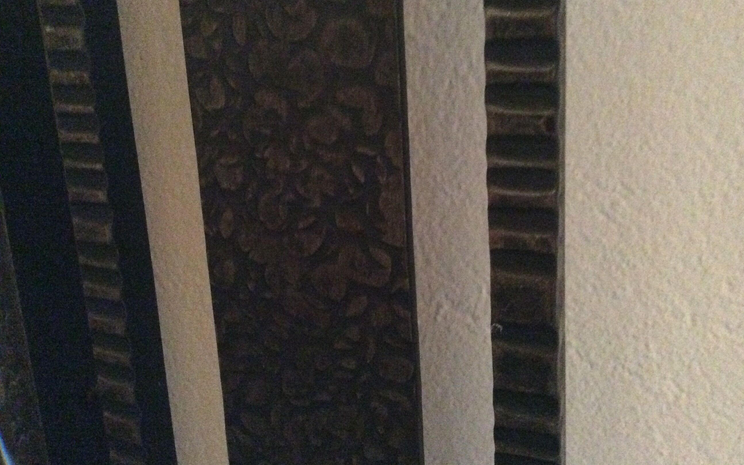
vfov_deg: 37.3
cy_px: 226
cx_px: 373
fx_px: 689
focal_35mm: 34
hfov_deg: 56.7
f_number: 2.4
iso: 800
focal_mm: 3.3
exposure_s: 1/17
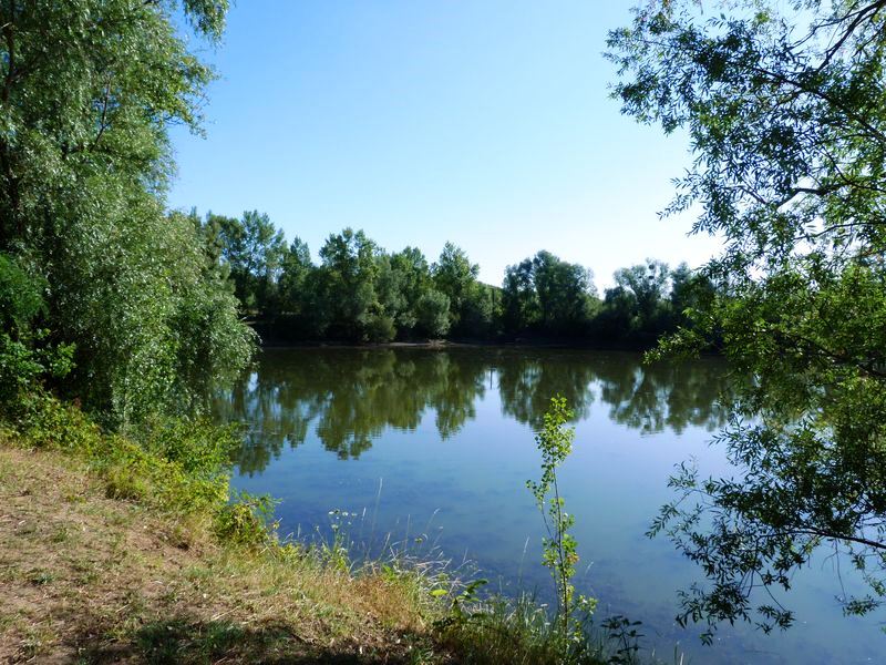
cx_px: 443
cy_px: 332
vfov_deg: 53.1
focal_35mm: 26
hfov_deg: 67.3
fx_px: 665
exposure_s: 1/250
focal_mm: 4.7
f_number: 5.6
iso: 80
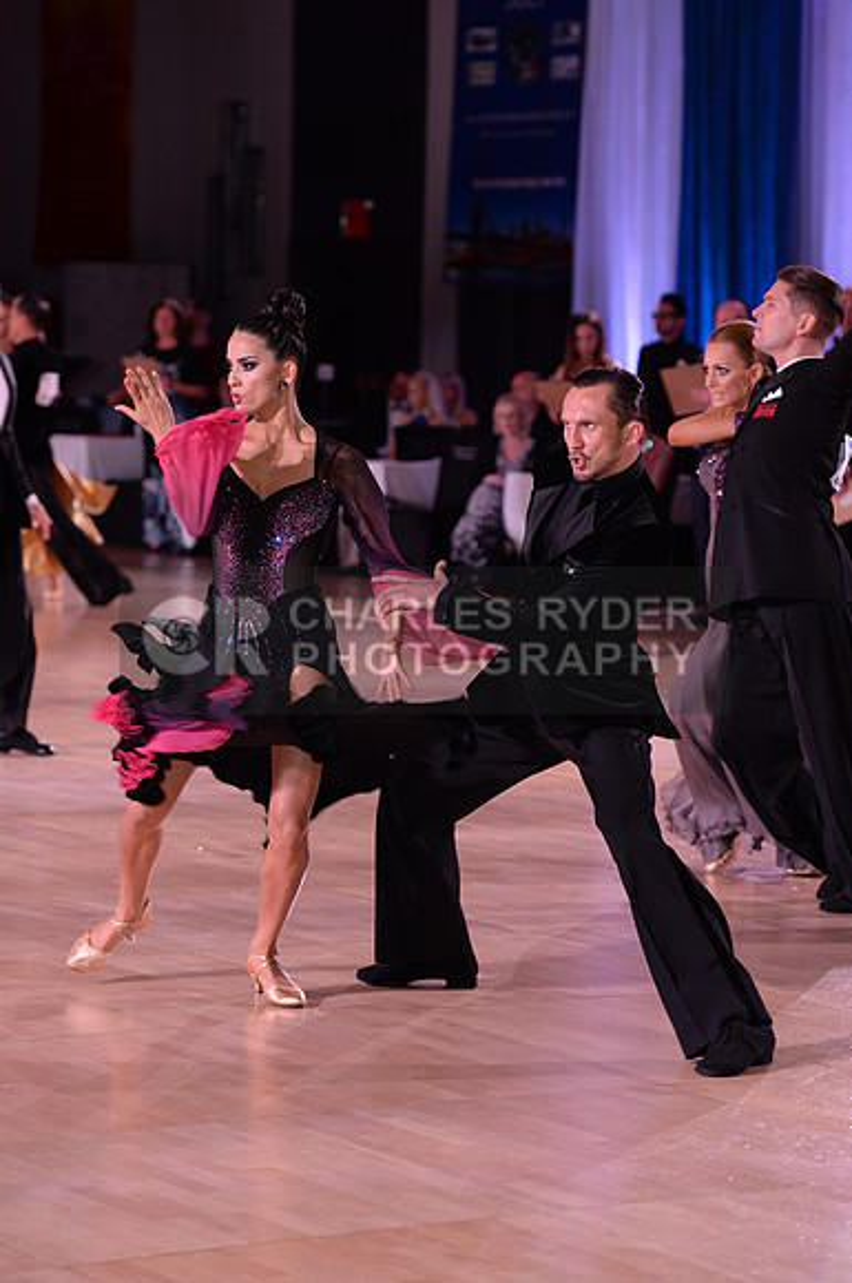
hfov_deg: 10.9
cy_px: 642
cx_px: 426
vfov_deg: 16.4
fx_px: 4450
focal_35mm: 125
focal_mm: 125
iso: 2000
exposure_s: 1/250
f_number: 4.5
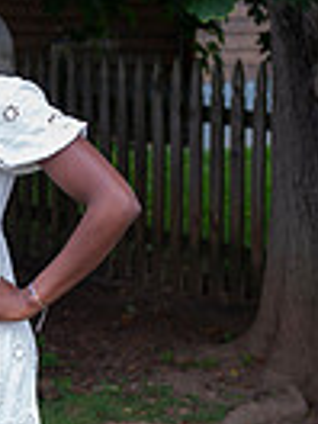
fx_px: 1801
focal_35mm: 147
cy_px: 170
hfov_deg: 9.9
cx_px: -66
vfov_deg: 13.4
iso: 100
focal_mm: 45
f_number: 3.5
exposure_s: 1/160
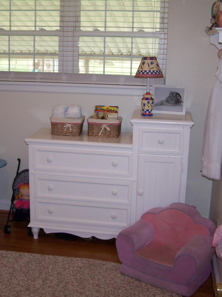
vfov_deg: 37.5
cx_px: 104
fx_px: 436
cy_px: 148
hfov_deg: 28.5
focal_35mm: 51
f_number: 2.8
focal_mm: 6.3
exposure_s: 1/60
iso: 140
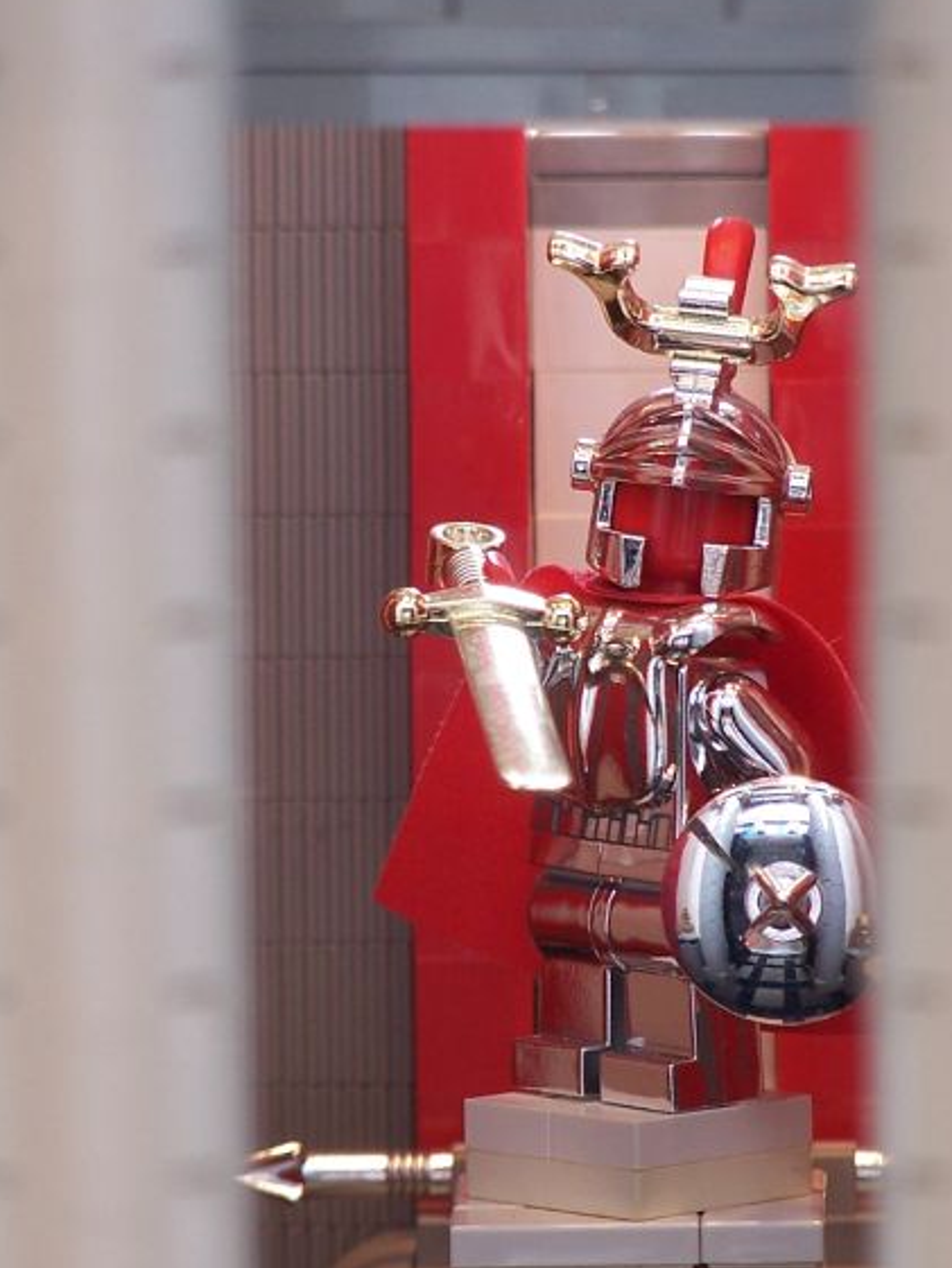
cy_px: 766
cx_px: 534
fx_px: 17924
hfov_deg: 3.0
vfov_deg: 4.1
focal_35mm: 489
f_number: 3.6
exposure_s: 1/10
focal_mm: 44.4
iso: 80
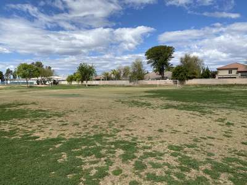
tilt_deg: -3.3
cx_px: 124
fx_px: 186
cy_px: 92
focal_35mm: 26
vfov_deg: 53.1
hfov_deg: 67.3
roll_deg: +0.2
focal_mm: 4.25
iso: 32
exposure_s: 1/4464
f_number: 1.8
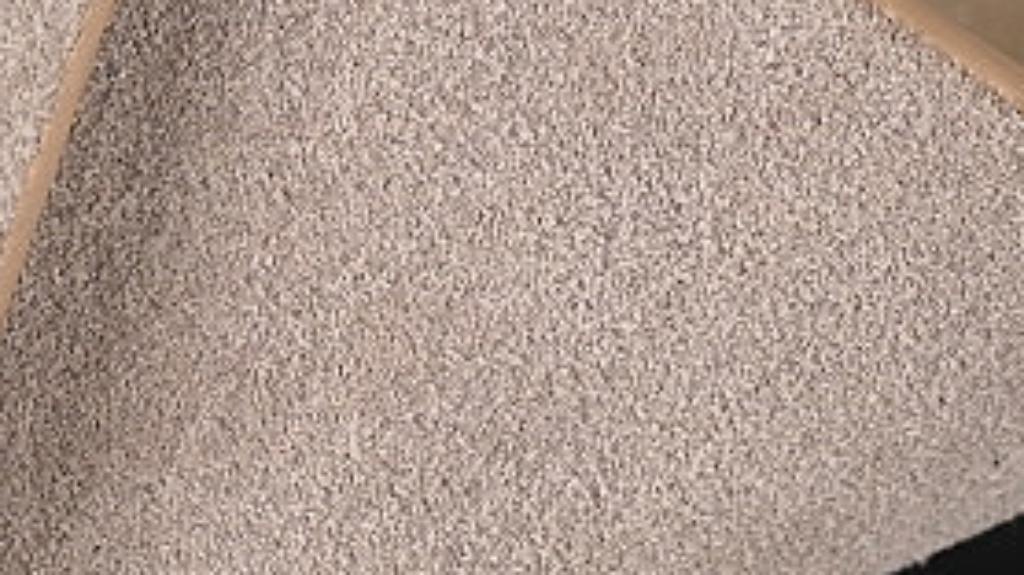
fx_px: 8277
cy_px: -214
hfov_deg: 7.1
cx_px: 177
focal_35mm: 305
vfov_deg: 4.0
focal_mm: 50
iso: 160
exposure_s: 1/80
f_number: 7.1
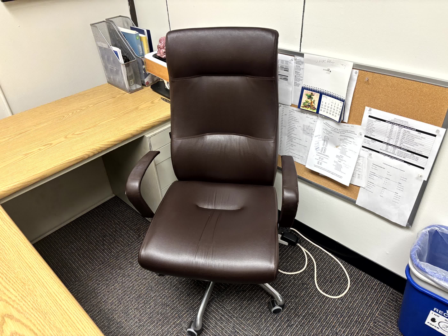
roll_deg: +2.7
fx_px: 336
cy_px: 168
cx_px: 224
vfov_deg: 53.1
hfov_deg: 67.3
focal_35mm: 26
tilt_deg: -33.8
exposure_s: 1/60
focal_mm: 5.96
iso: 160
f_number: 1.6
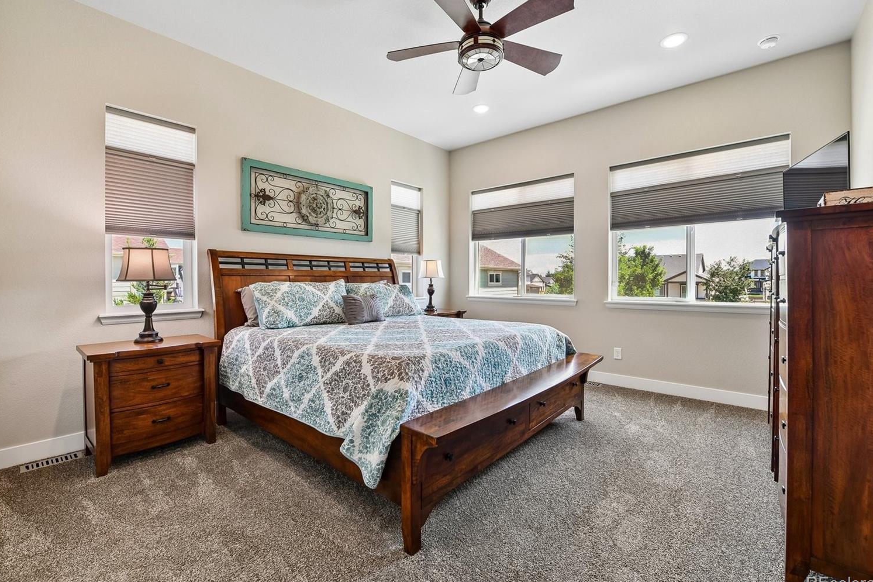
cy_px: 284
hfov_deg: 100.4
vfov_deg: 77.3
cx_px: 433
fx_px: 364
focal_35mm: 15
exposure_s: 1/20
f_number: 11
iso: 400
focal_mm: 14
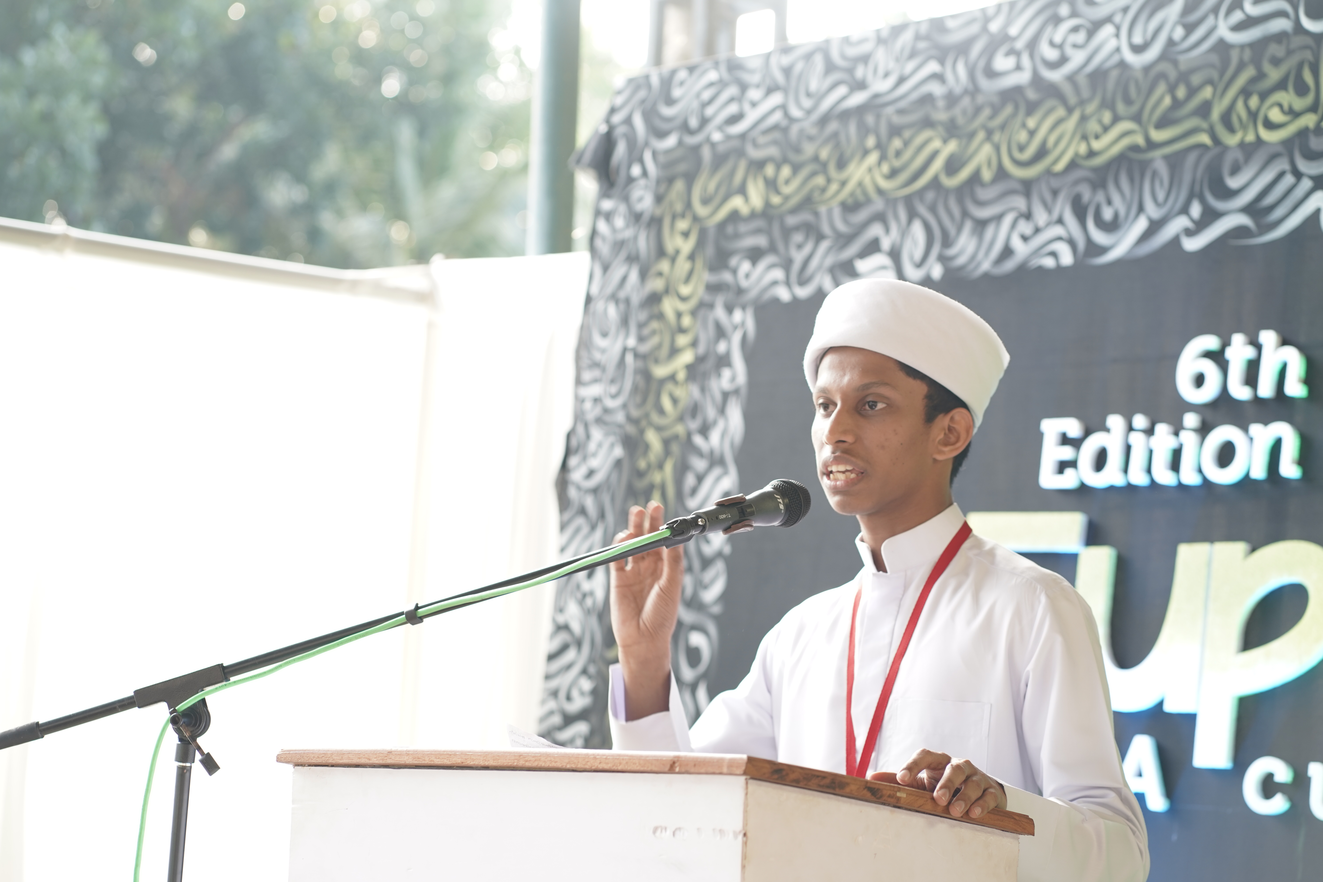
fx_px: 3124
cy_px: 441
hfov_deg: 23.9
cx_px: 662
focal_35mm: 85
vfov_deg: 16.1
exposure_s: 1/80
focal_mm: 85
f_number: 4
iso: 320
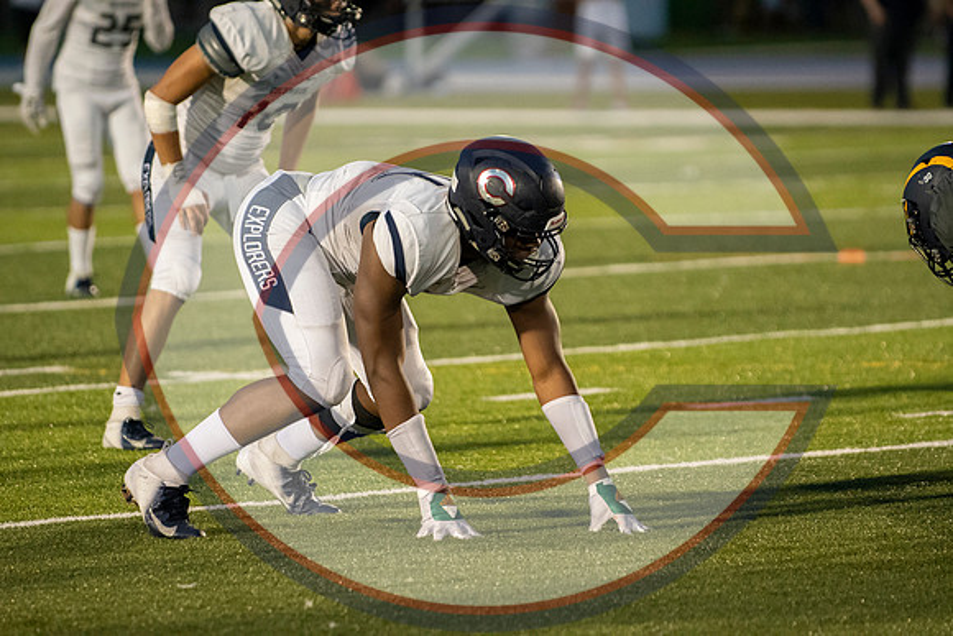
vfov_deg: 4.6
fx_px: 7943
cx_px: 476
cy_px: 318
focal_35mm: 300
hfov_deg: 6.9
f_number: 2.8
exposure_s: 1/1600
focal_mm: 200
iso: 5600
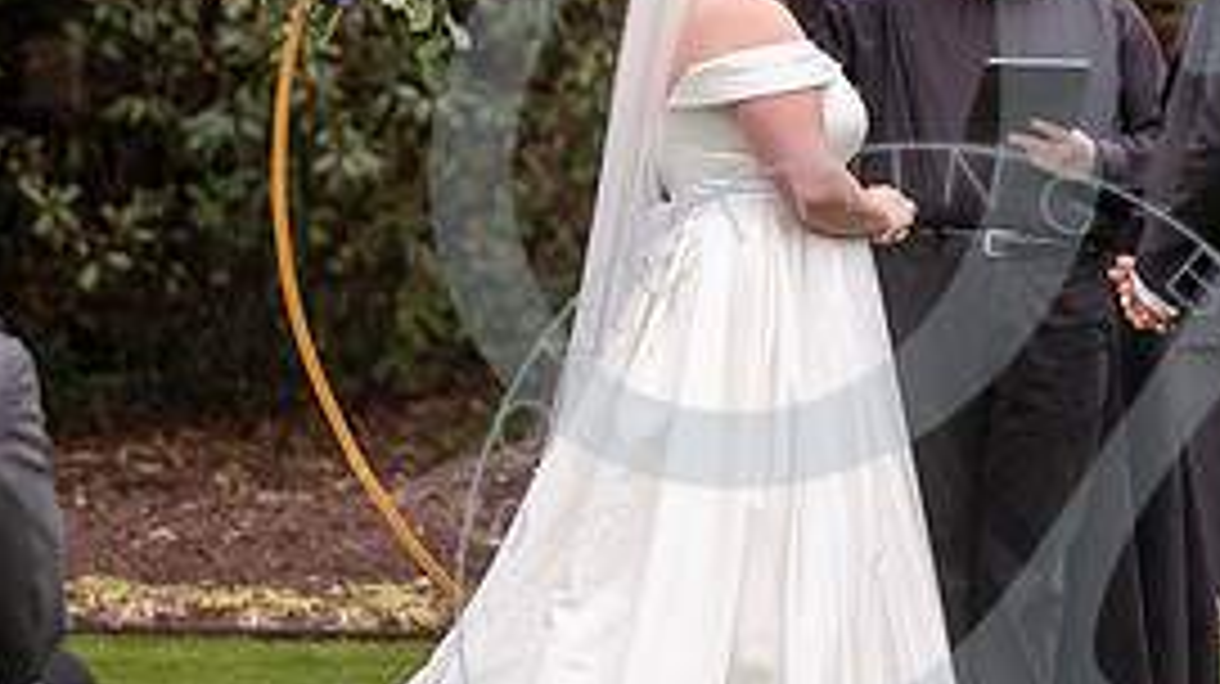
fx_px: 9440
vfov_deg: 4.2
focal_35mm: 292
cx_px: 1143
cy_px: 227
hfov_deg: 7.4
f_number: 2.8
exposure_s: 1/640
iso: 640
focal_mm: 130
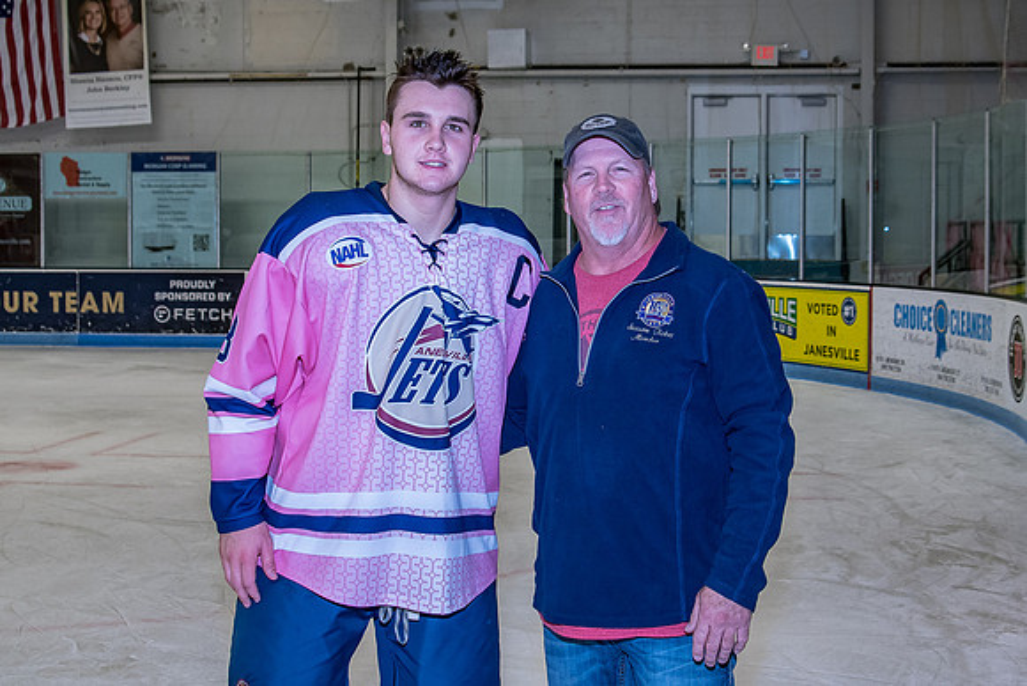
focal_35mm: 56
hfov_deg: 35.5
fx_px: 1603
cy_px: 306
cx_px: 563
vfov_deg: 24.1
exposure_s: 1/250
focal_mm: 28
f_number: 5
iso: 800
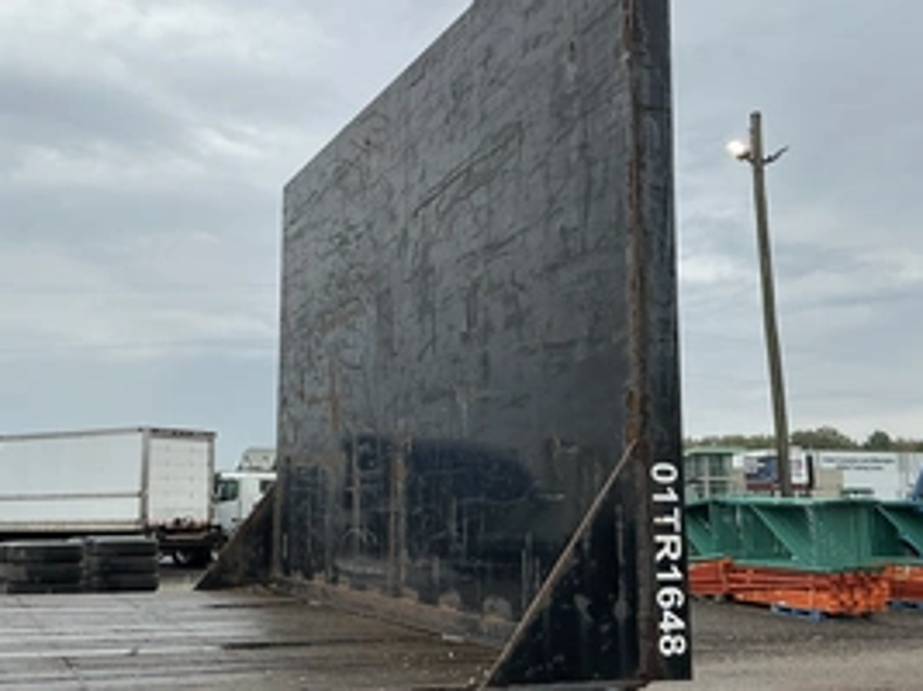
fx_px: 1119
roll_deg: +0.1
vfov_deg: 34.3
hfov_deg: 44.8
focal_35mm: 42
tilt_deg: +11.8
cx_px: 415
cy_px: 318
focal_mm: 3
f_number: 1.8
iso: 25
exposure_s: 1/759
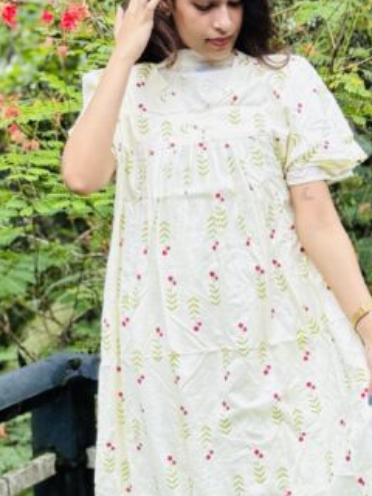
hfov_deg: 14.8
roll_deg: +1.4
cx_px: 212
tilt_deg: -13.3
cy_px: 350
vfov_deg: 19.5
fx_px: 1433
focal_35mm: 100
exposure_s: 1/1059
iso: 64
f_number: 1.78
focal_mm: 6.76
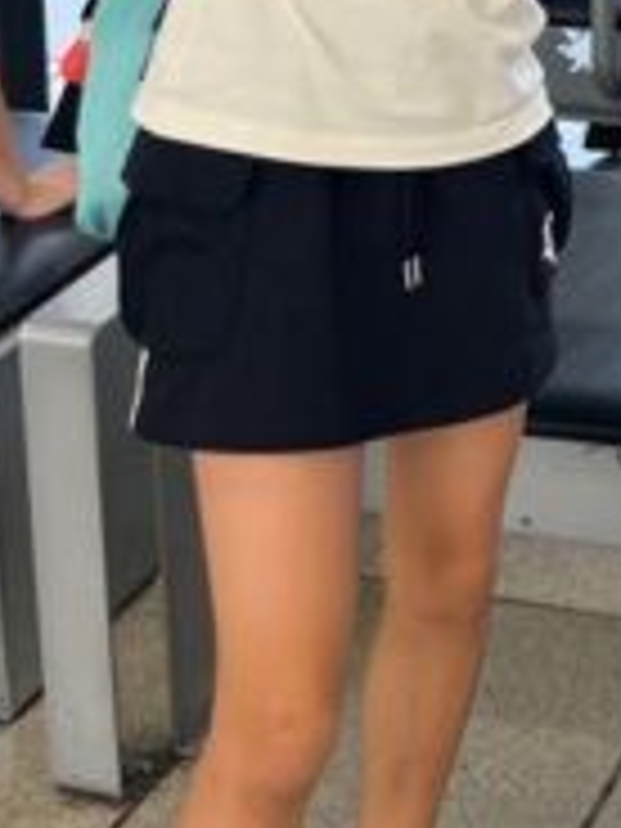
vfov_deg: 19.2
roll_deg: -0.5
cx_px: 940
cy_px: -513
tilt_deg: -4.3
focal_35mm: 85
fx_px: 2033
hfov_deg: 15.9
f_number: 1.5
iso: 32
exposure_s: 1/143
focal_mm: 5.7
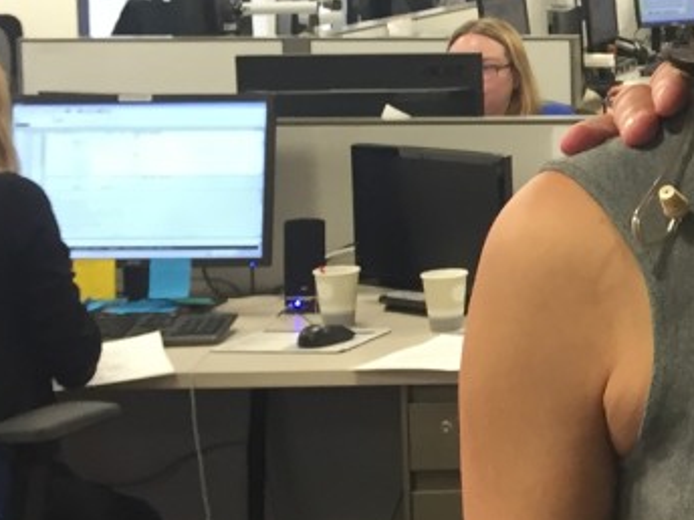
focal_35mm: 118
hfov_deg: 14.9
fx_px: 2366
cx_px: 1190
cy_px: 56
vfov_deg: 12.5
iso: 64
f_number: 2.2
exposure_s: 1/30
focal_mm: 4.15
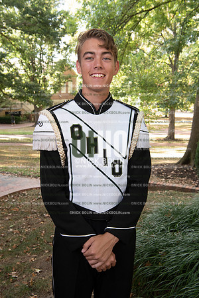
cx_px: 100
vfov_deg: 46.4
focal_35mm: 42
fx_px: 348
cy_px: 149
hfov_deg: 31.9
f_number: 8
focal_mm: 42
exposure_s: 1/100
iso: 800
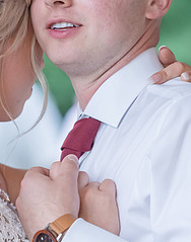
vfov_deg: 3.8
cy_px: 91
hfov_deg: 3.0
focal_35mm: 510
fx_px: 3641
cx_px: 6
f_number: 4
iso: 3200
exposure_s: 1/500
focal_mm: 191
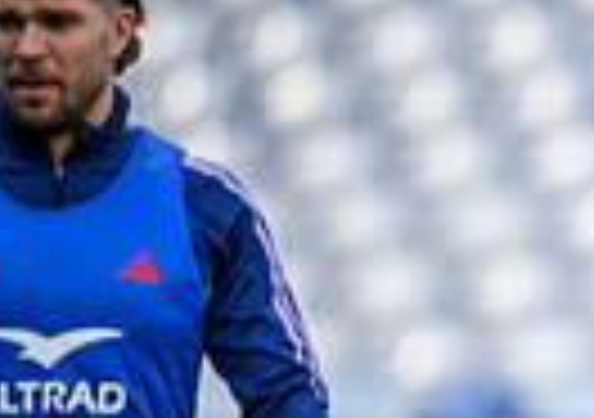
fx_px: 32444
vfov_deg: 0.7
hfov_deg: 1.0
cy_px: 552
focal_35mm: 1932
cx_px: 1436
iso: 1000
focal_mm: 400
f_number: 3.2
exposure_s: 1/2500
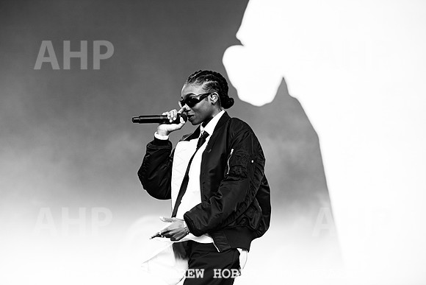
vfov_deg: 11.4
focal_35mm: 120
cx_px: 213
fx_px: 1420
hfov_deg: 17.1
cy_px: 142
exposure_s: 1/500
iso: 250
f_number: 3.5
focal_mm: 120
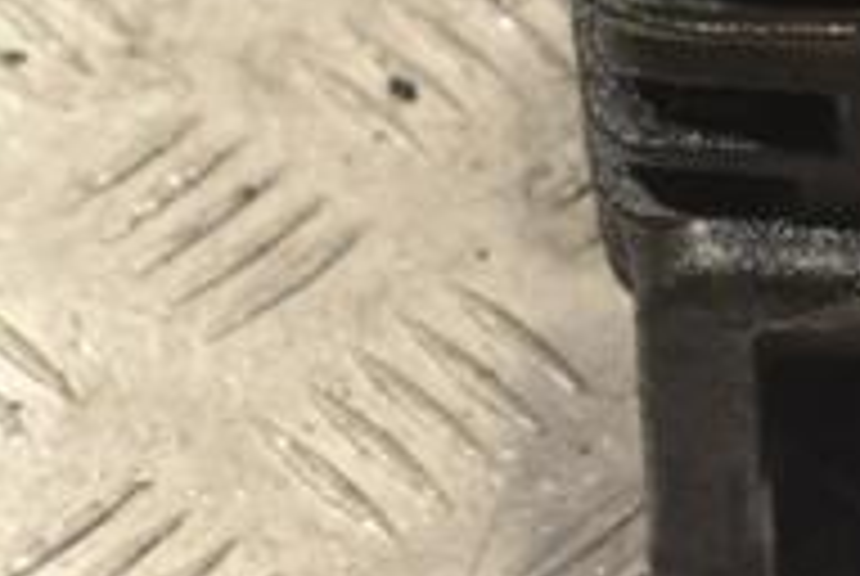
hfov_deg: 9.8
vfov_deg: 6.6
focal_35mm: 207
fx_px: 4953
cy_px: -230
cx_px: 982
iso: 3200
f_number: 9
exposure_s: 1/320
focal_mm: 44
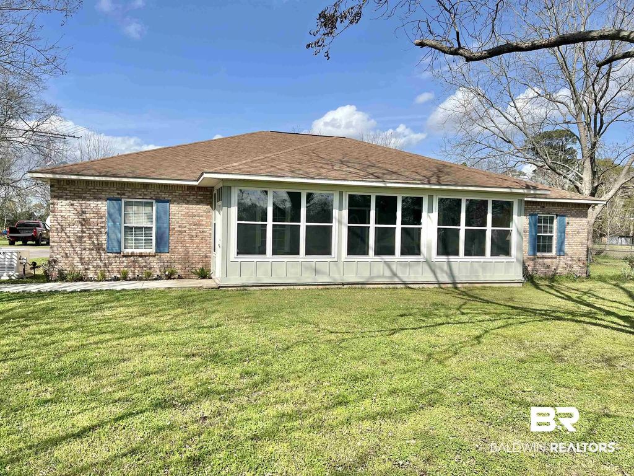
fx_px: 476
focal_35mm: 26
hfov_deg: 67.3
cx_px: 317
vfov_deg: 53.1
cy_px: 238
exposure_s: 1/5076
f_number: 1.5
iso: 50
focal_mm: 5.7
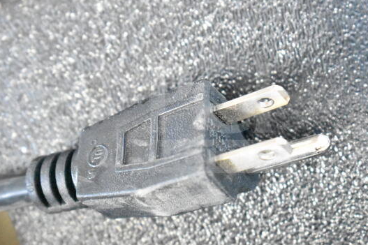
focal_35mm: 96
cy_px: 118
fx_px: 977
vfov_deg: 14.3
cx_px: 210
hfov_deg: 21.3
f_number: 5.6
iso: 25600
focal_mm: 55
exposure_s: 1/40
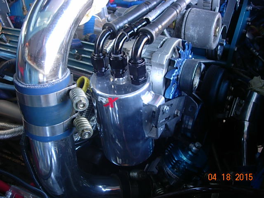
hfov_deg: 49.0
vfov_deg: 37.7
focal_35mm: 38
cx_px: 132
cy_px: 99
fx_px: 290
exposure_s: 1/13.8
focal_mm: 7.8
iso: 64
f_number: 2.8
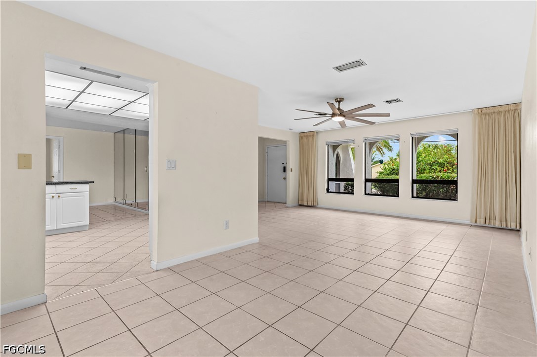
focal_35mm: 16
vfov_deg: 73.7
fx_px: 238
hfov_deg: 96.8
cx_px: 268
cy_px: 178
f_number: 10
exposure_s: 1/6
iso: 320
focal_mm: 16
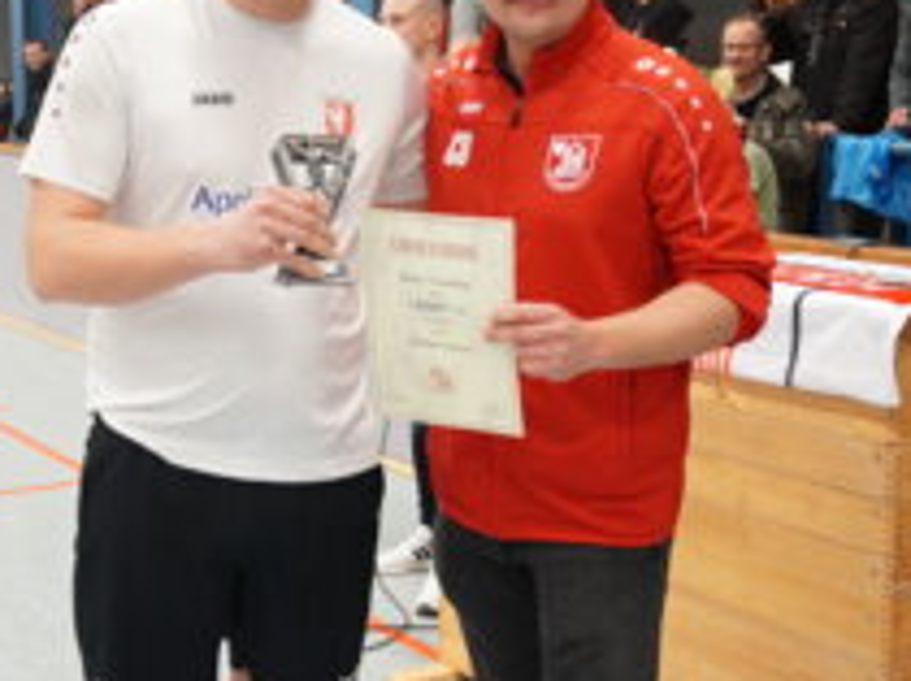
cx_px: 382
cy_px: 282
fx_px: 1735
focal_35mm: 66
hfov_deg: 29.4
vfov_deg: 22.2
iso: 1000
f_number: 4
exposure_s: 1/60
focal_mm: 24
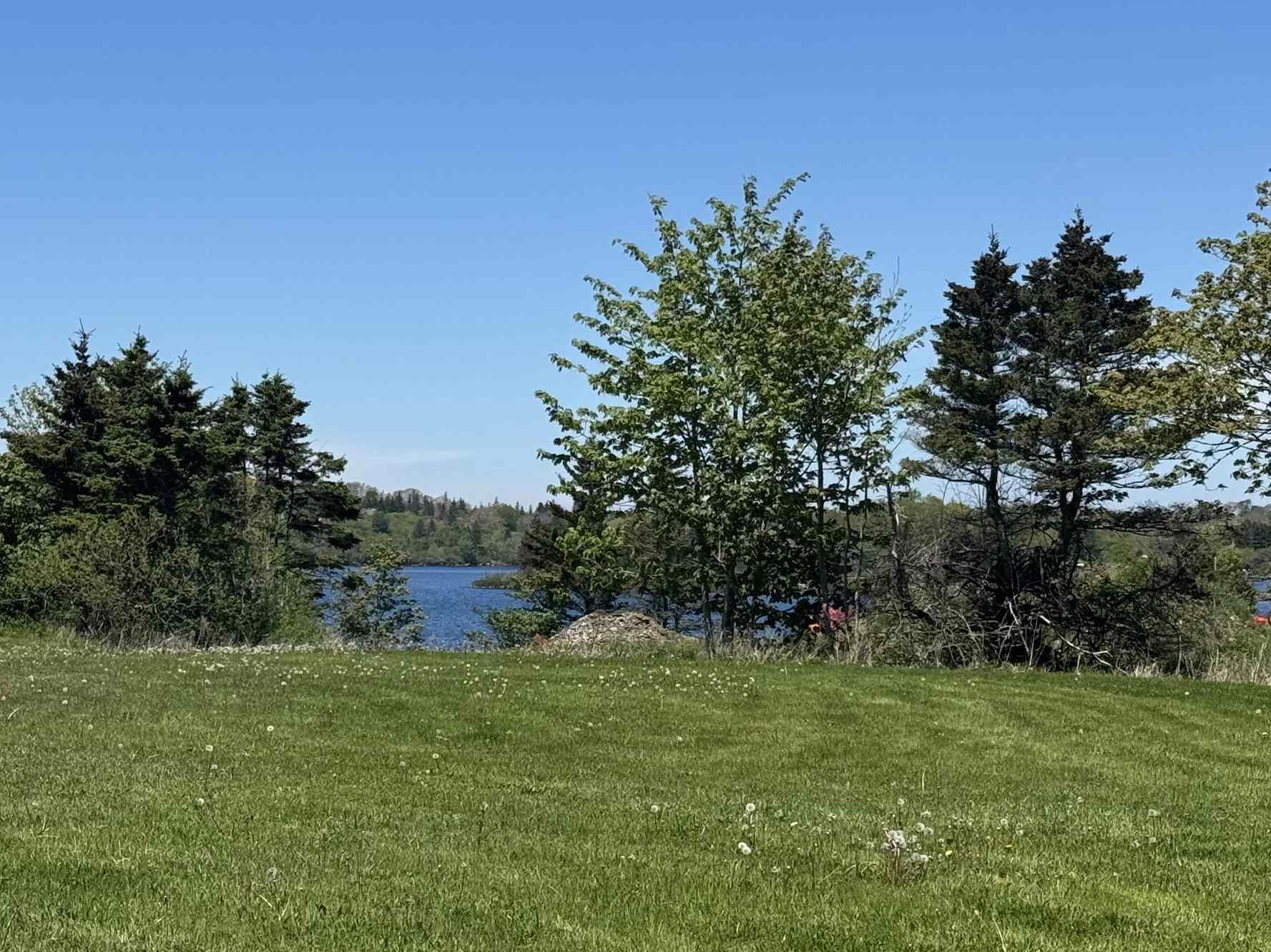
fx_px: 3047
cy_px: 540
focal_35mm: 83
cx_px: 584
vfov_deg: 17.8
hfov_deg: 23.6
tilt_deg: -1.4
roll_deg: -0.3
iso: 64
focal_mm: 6.76
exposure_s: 1/5376
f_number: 1.78
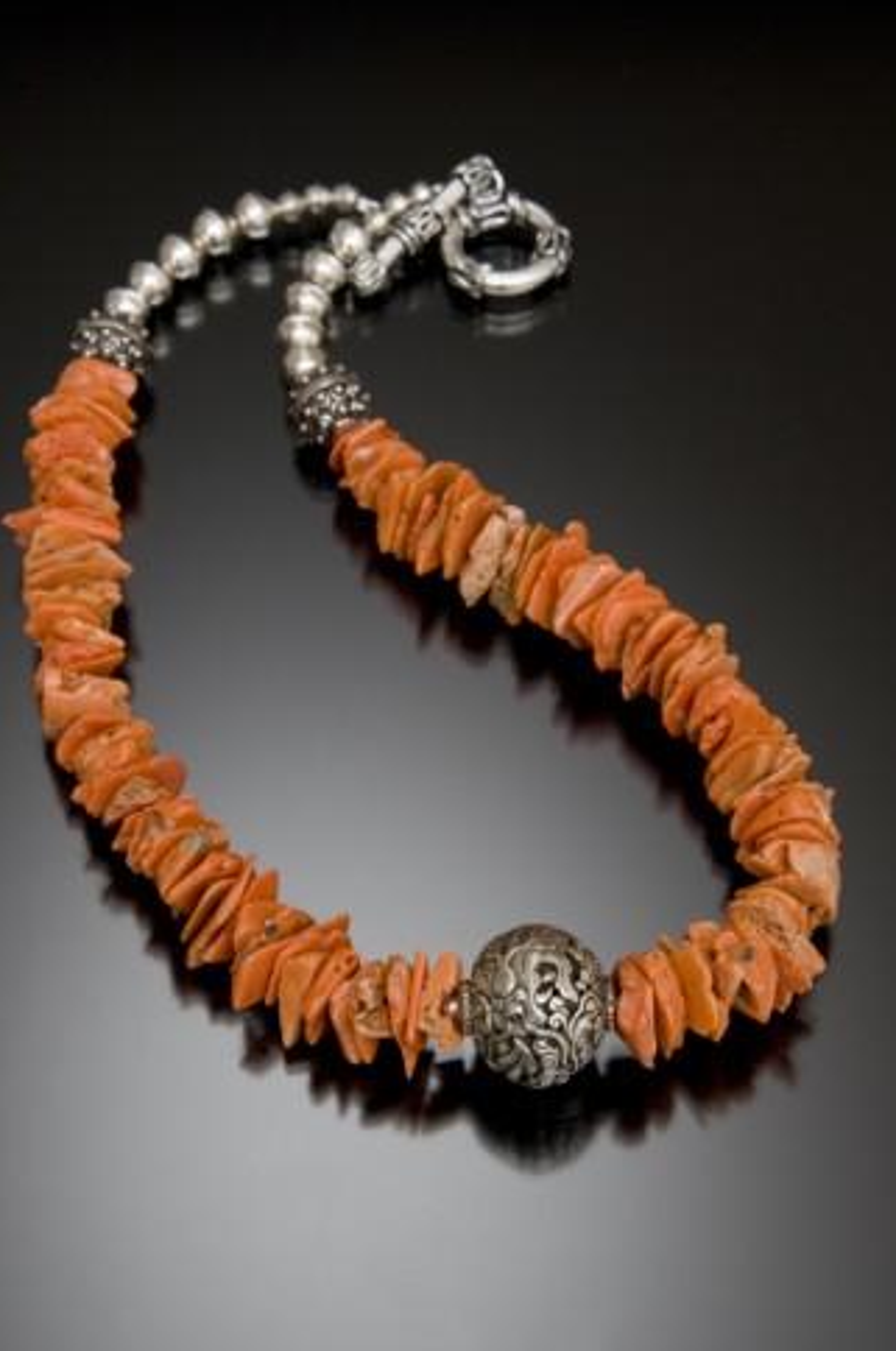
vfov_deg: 24.2
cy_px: 696
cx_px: 435
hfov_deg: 16.2
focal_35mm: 84
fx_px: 3147
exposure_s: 1/60
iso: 200
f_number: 16
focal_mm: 78
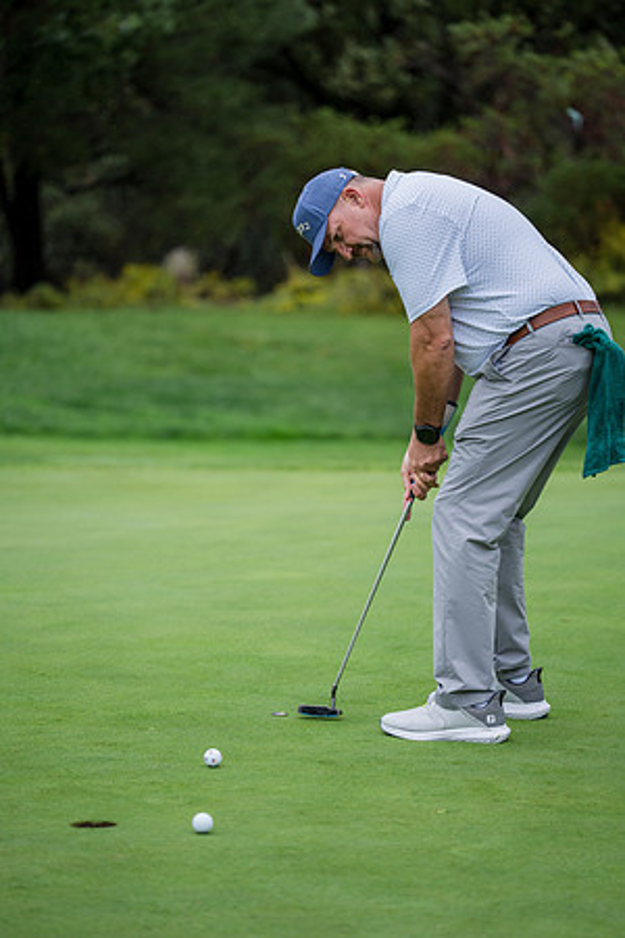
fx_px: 3940
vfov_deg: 13.6
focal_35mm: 151
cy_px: 469
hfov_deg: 9.1
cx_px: 312
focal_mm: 151.3
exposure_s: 1/1600
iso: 500
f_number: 2.8
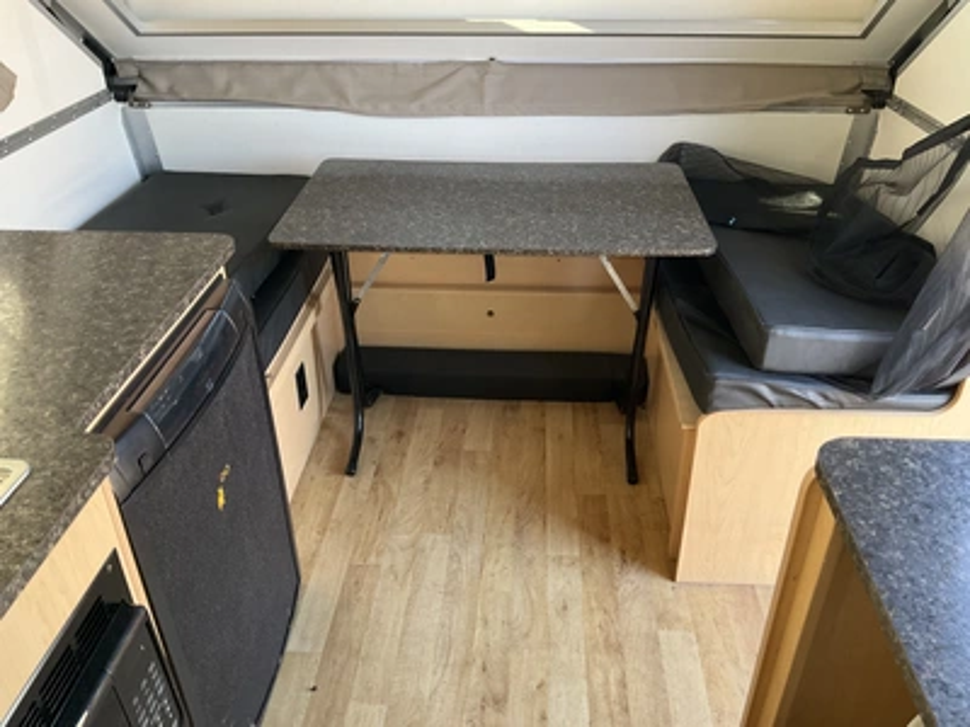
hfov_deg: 61.7
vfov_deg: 48.2
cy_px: 364
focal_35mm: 29
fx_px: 813
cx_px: 485
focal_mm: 3
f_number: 1.8
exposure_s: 1/60
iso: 80
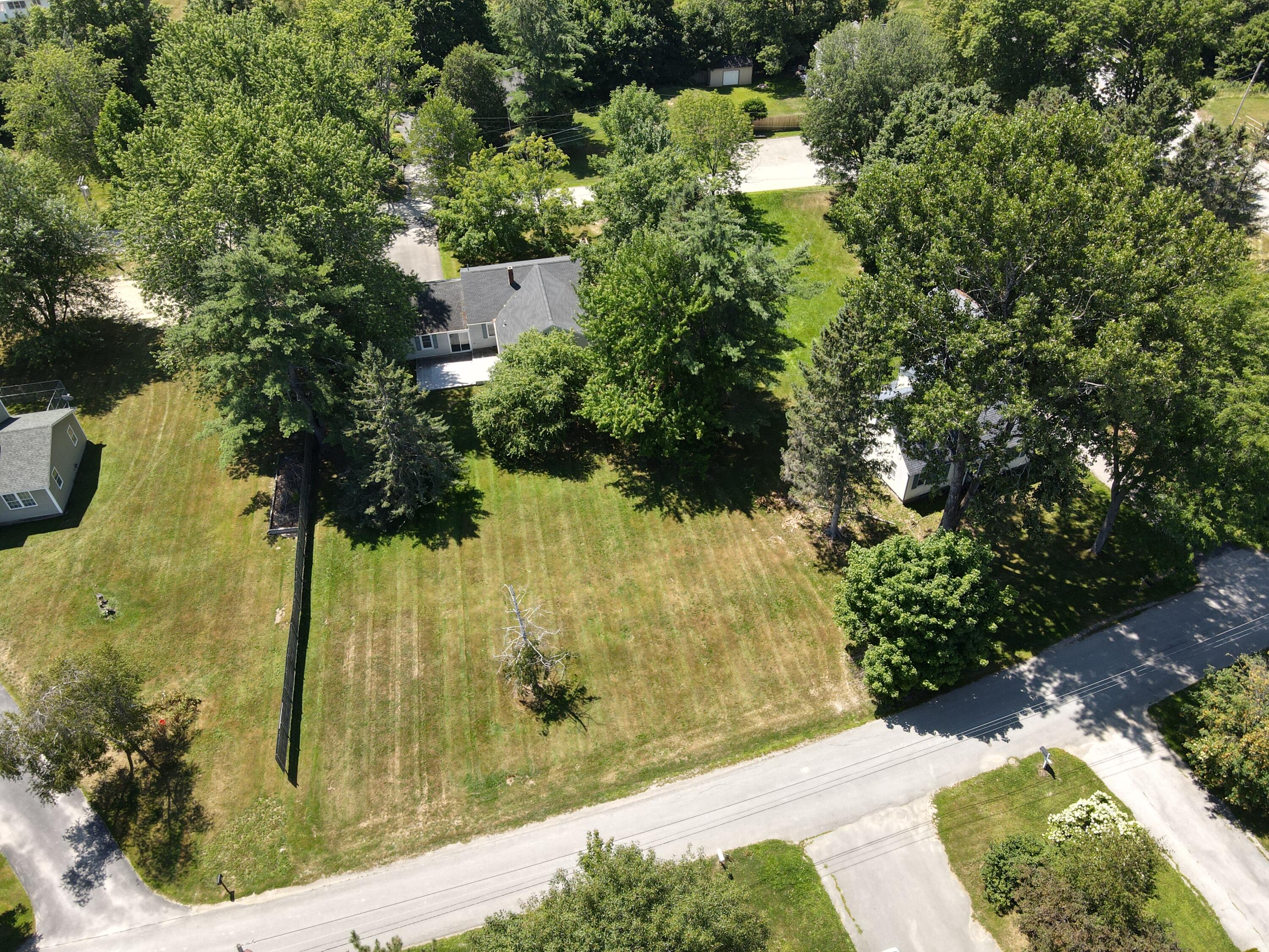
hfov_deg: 71.6
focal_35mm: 24
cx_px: 634
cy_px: 476
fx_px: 880
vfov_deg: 56.8
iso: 100
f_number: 2.8
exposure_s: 1/320
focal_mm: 4.5
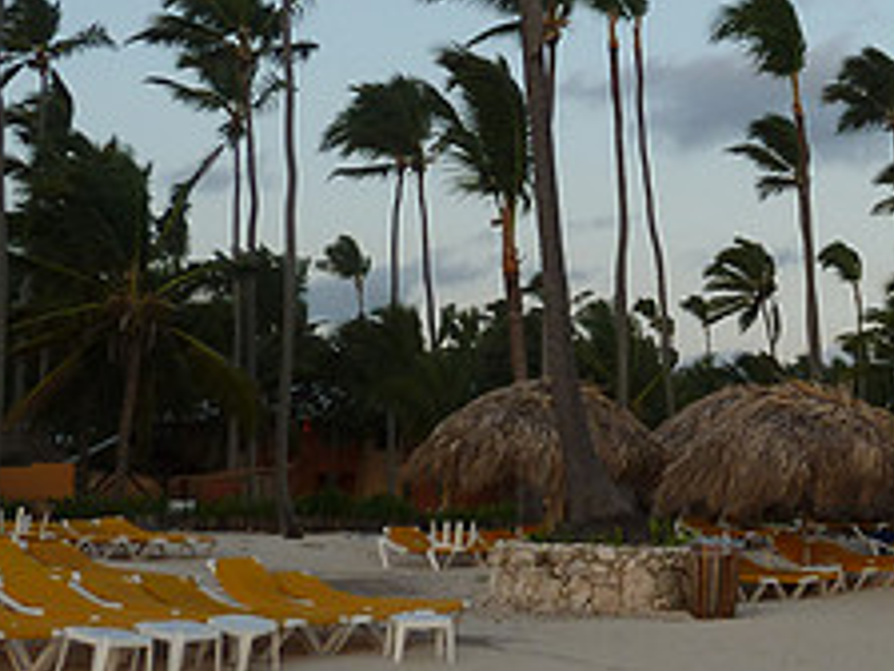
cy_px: 118
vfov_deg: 19.4
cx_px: 838
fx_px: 1937
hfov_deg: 25.1
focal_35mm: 75
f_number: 3.4
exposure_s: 1/60
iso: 80
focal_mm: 4.7
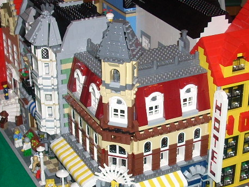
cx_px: 152
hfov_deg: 23.5
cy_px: 115
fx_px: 597
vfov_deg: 17.8
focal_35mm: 83
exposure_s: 1/60
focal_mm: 6.2
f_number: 2.8
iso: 64
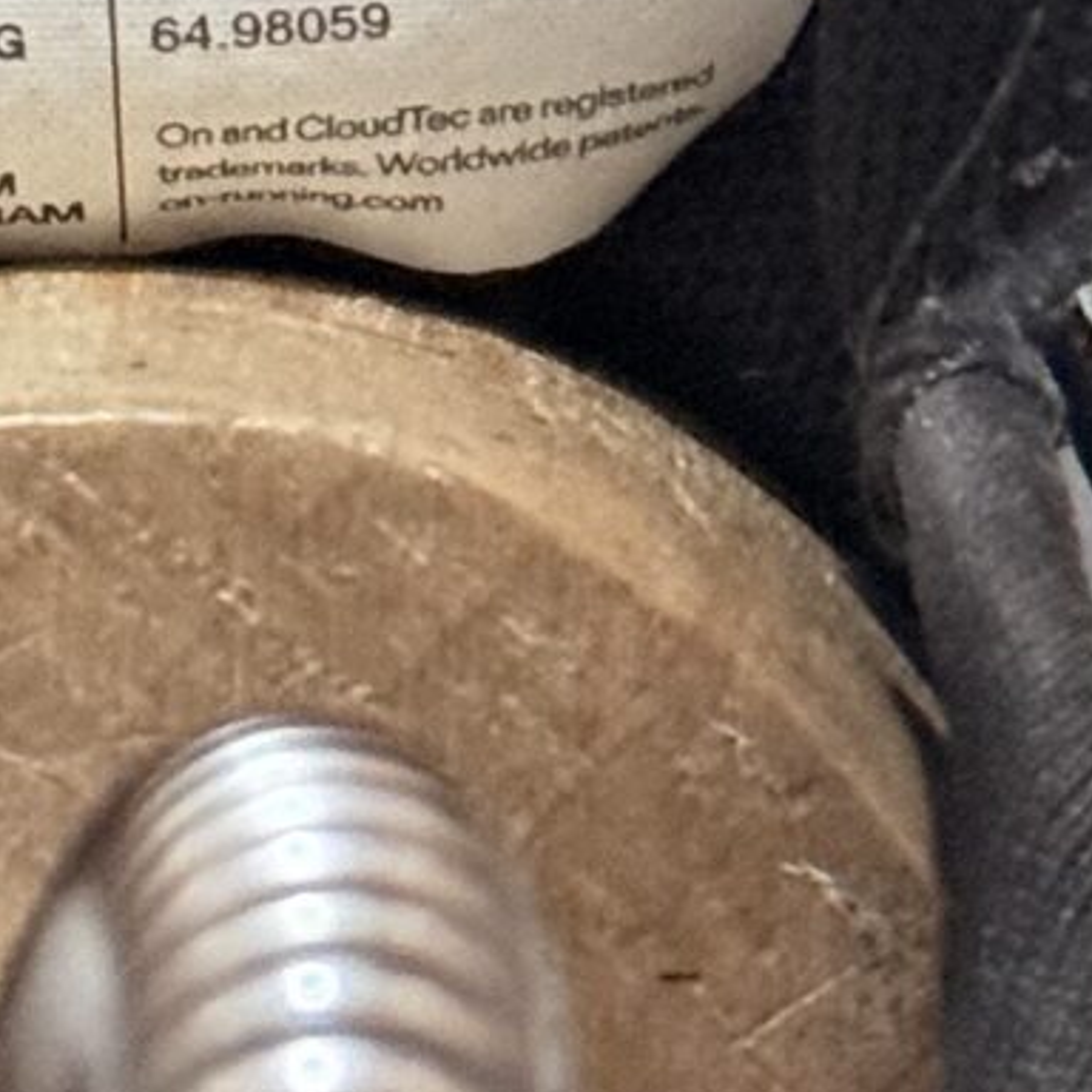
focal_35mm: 283
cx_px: 216
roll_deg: +2.7
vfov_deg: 6.0
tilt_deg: -30.9
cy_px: -1163
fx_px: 10100
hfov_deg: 6.2
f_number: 1.78
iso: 250
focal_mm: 6.76
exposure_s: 1/33
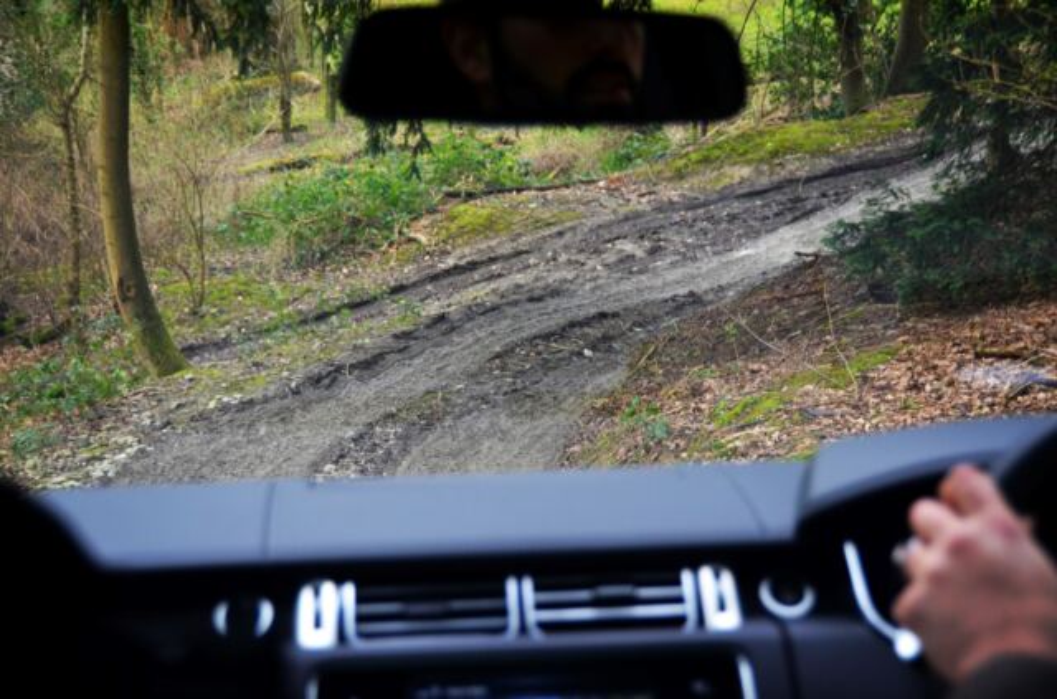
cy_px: 350
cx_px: 528
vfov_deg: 18.8
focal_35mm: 72
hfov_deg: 28.1
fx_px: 2108
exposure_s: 1/60
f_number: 4.5
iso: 800
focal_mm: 48
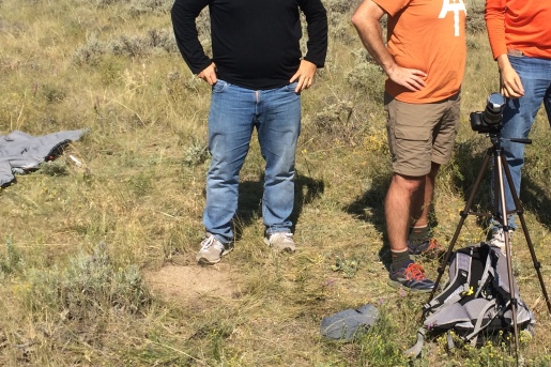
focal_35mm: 60
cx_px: 366
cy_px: 51
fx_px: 918
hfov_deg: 33.1
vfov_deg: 22.2
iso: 32
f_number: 2.2
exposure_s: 1/1866
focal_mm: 4.15
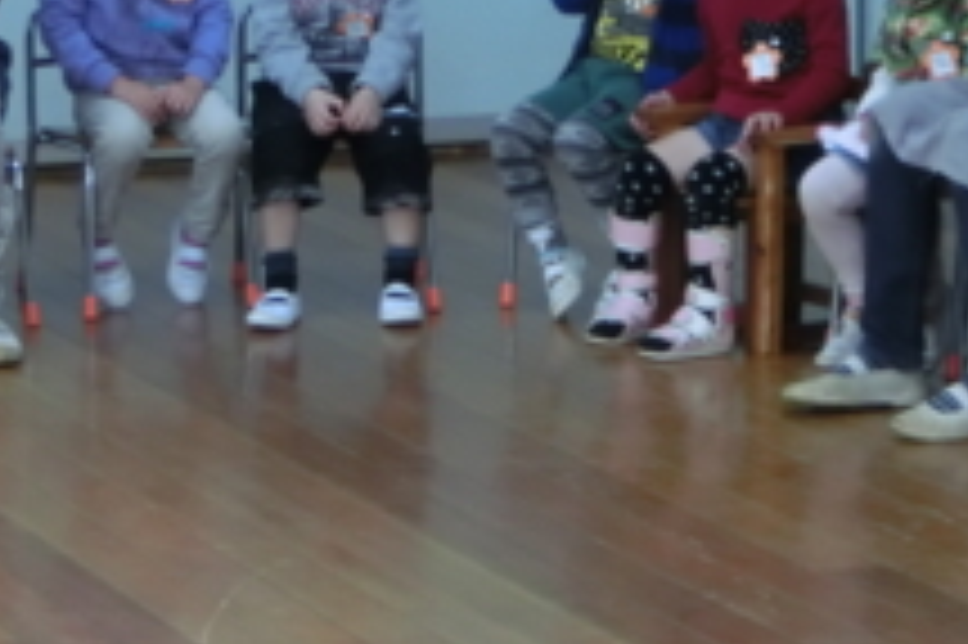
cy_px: -18
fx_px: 5159
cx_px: 455
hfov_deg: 10.7
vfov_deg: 7.1
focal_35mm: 192
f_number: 5.2
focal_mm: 17.45
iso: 1250
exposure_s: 1/125
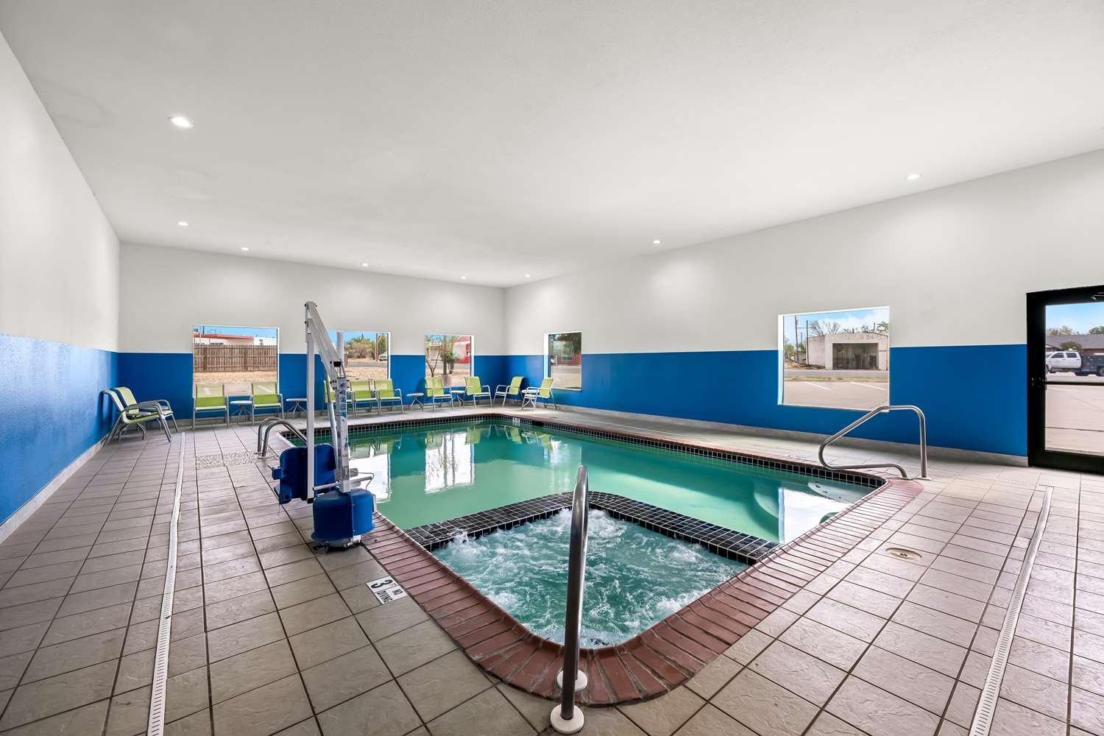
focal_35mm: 14
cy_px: 368
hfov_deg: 104.3
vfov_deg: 81.2
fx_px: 429
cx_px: 552
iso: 400
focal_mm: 14
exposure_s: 1/50
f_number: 5.6
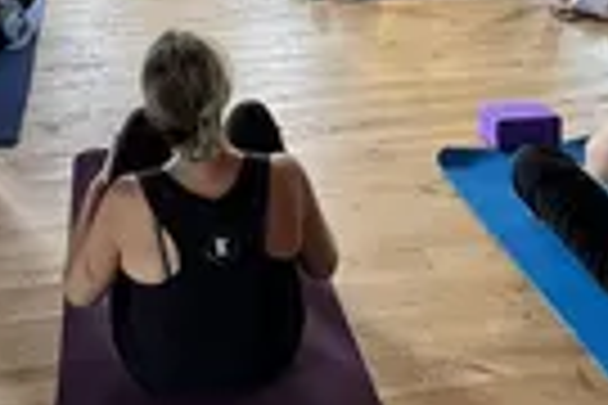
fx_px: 811
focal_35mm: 48
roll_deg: +0.7
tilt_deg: -4.8
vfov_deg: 22.5
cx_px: 252
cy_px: -216
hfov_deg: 41.0
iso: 250
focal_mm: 1.57
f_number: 1.8
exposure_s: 1/79
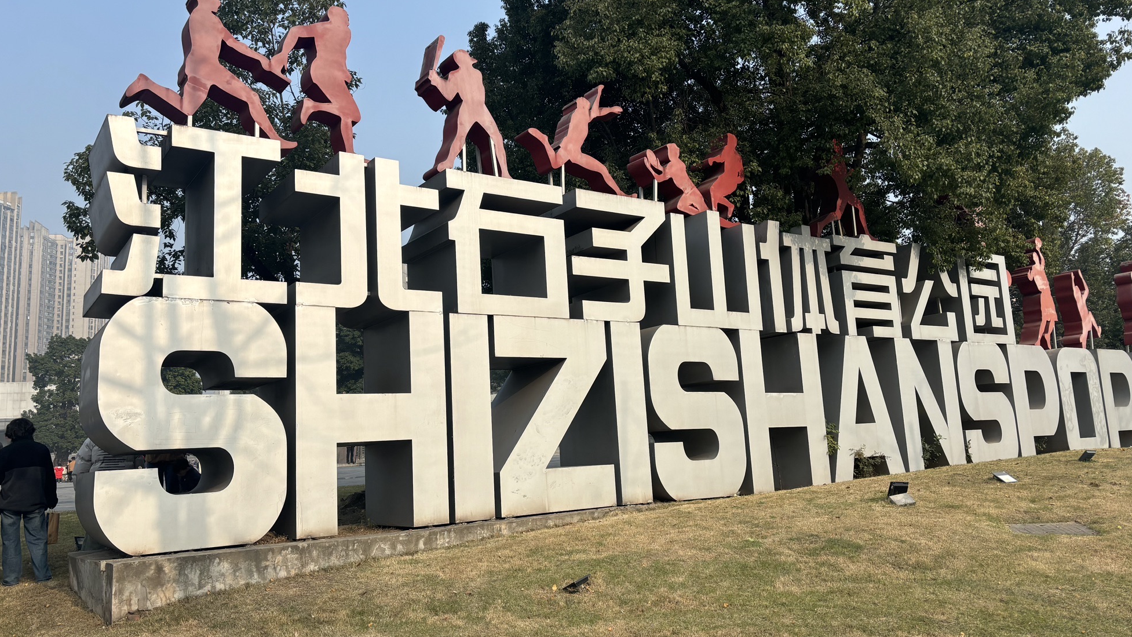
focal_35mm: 29
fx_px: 870
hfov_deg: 66.1
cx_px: 568
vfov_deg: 40.2
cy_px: 308
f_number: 1.6
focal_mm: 5.96
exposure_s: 1/2513
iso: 50
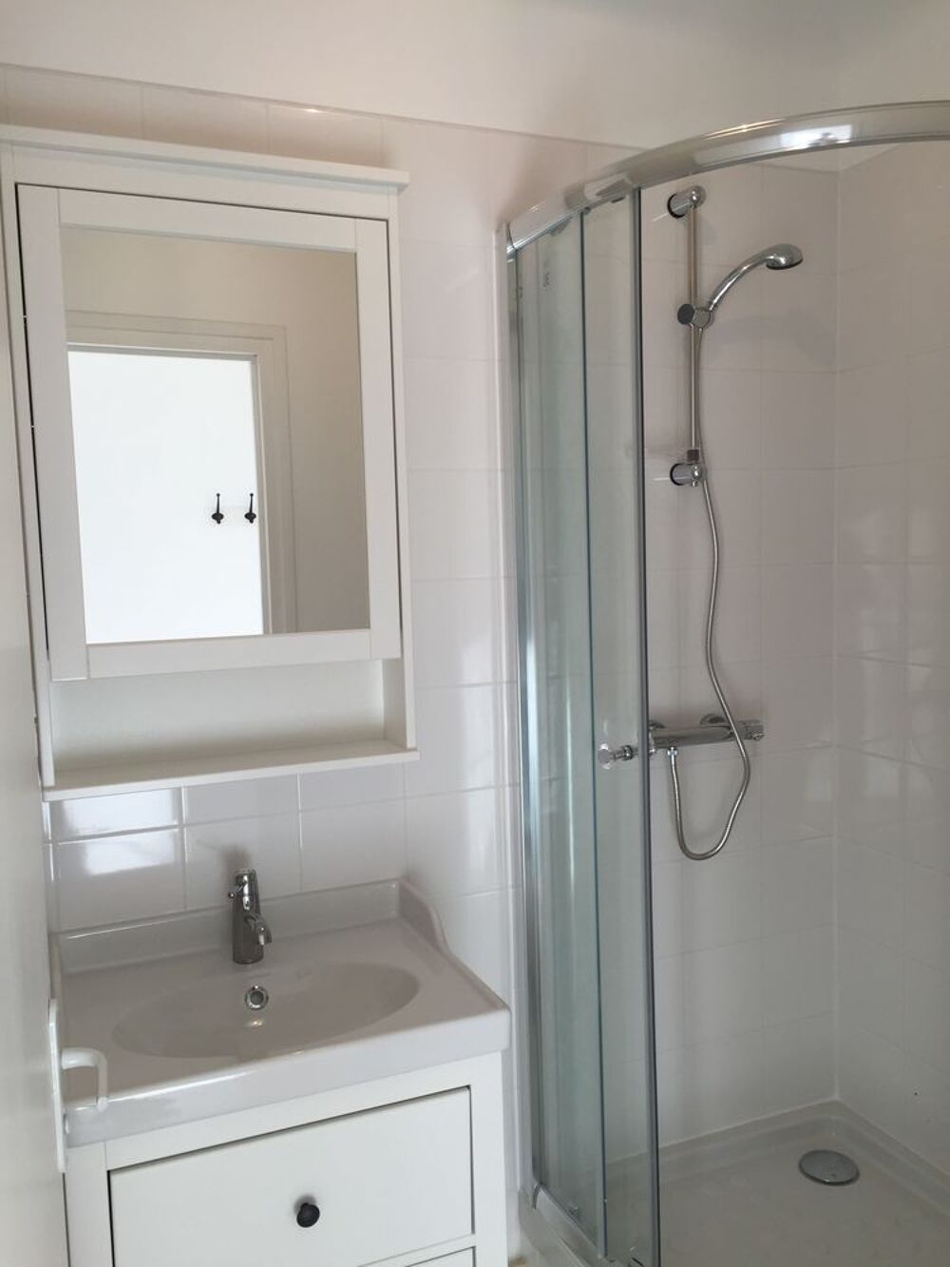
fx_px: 1061
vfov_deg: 61.7
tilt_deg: -4.7
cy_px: 634
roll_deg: +2.0
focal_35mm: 29
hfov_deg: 48.2
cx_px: 475
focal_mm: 4.15
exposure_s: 1/148
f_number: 2.2
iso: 32
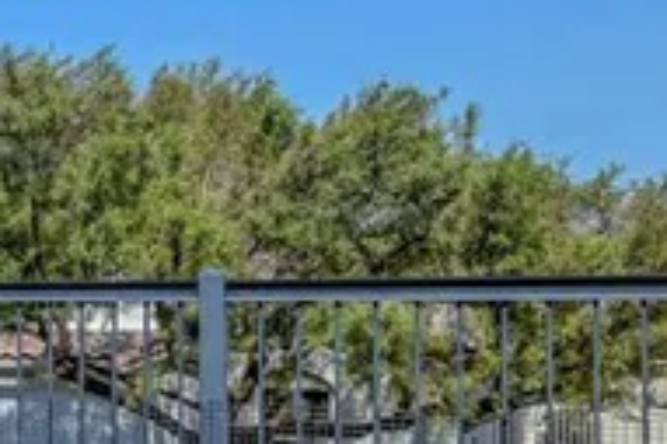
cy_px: 306
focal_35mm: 75
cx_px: -782
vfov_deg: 18.1
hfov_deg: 16.8
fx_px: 1388
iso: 400
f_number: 9
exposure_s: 1/400
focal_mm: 14
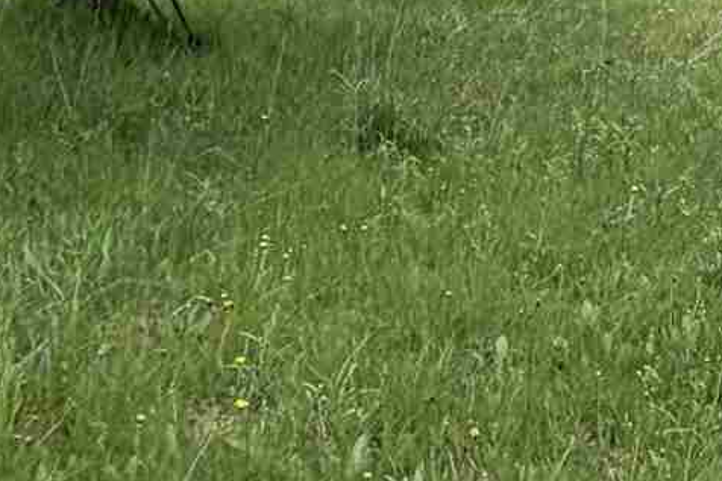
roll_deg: +2.5
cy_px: -209
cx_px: 865
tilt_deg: +3.4
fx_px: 1884
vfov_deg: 13.8
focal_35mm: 94
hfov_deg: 20.3
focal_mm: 2.22
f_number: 2.2
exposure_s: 1/502
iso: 50
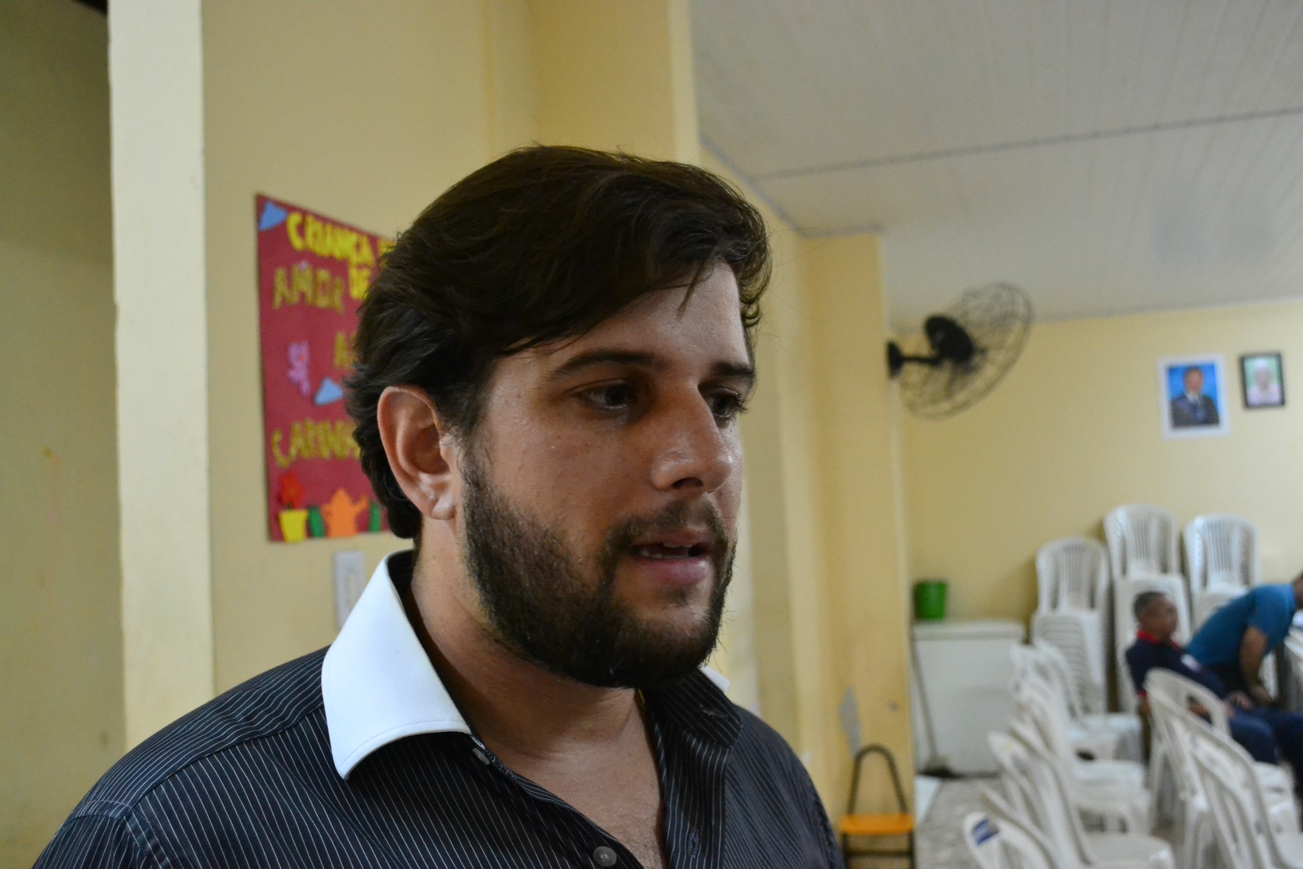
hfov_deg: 53.1
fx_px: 1303
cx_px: 652
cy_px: 434
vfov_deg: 36.9
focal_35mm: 36
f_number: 5
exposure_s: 1/80
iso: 3200
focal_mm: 24
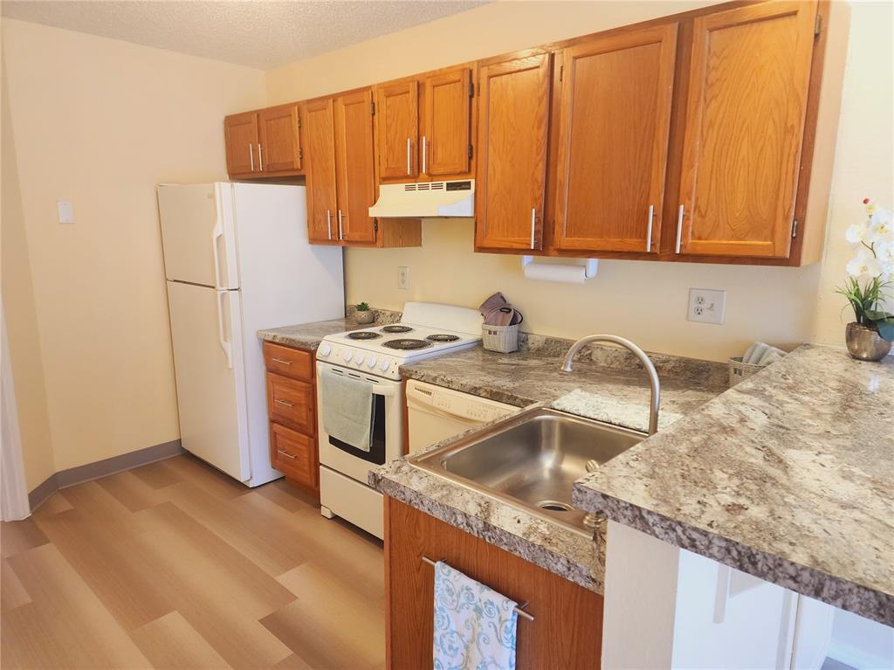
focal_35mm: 23
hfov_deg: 74.0
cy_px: 335
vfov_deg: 58.8
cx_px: 447
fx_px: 594
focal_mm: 6.4
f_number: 1.8
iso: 320
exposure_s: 1/120
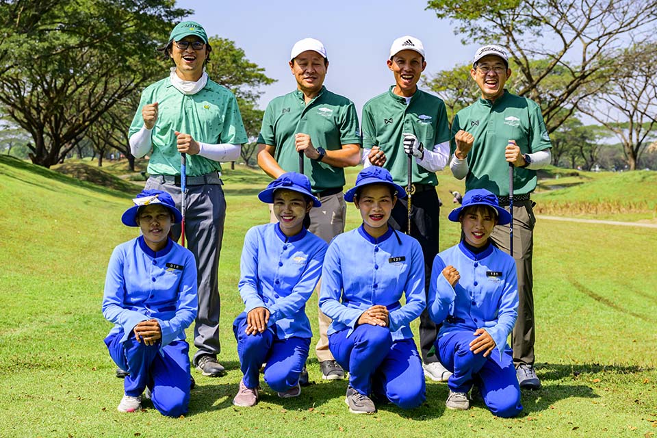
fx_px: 785
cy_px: 219
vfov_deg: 31.2
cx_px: 328
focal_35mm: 43
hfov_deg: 45.4
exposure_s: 1/1600
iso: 400
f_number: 5
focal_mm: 43
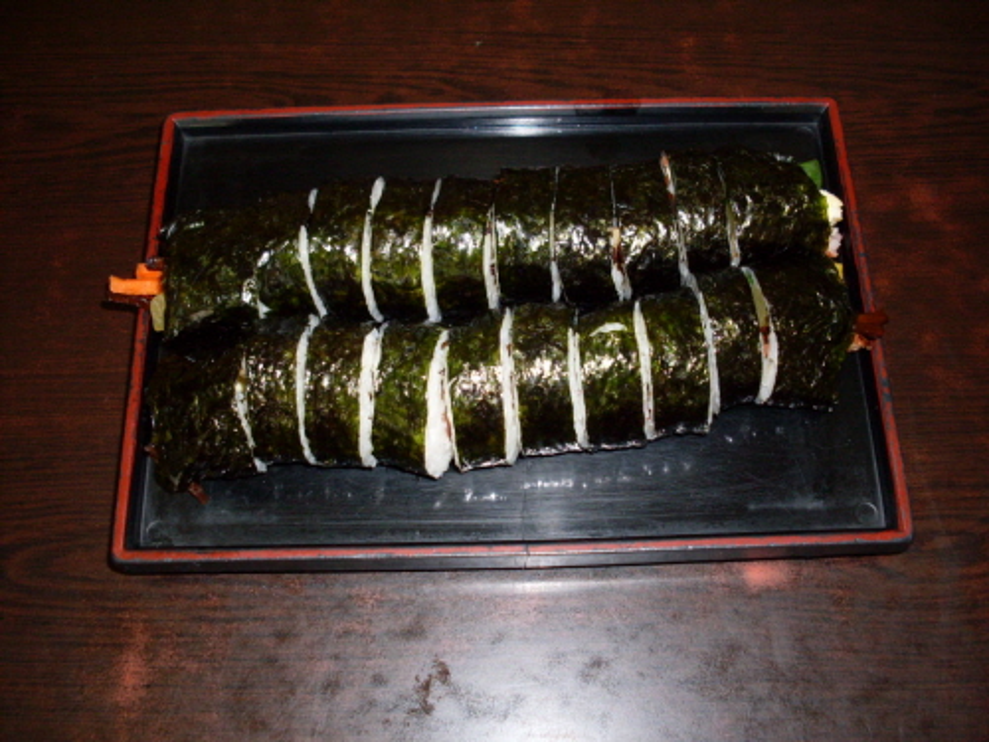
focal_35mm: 38
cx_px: 494
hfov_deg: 49.0
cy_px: 371
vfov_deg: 37.7
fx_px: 1086
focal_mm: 6.3
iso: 100
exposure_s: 1/45
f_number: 2.8
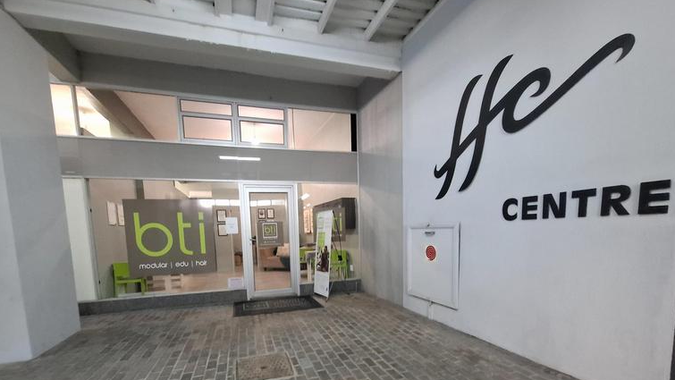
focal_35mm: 15
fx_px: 269
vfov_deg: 68.1
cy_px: 260
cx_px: 327
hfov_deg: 103.0
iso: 320
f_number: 2.2
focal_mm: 1.74
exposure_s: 1/25
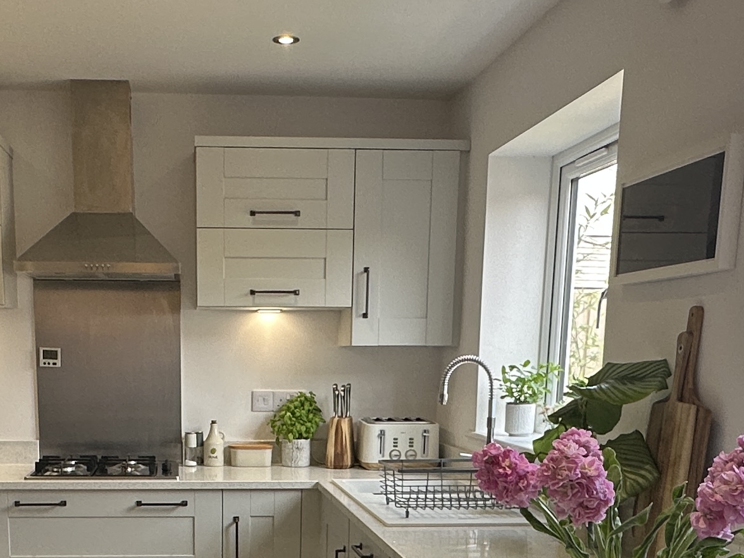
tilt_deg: -12.1
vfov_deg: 28.1
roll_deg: -0.1
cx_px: 249
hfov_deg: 39.2
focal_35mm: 48
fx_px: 1032
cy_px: 583
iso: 64
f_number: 2.2
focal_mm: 2.22
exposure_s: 1/99
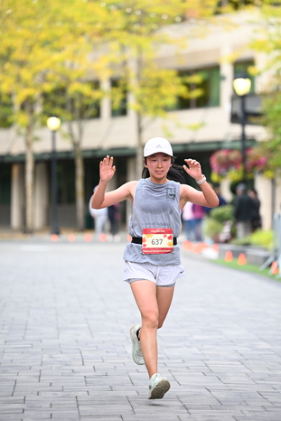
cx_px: 159
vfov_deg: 11.6
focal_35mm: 177
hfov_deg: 7.8
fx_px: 2071
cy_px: 189
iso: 1000
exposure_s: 1/1600
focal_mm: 150
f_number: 2.8
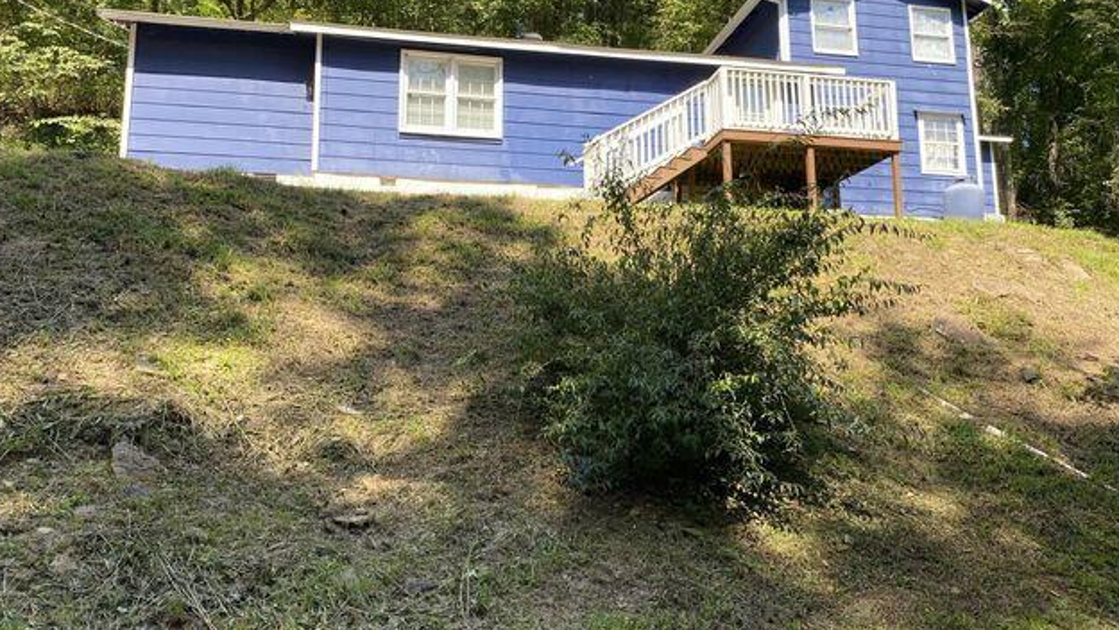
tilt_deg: +7.6
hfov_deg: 66.0
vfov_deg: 40.2
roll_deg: +0.9
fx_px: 861
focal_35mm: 29
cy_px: 290
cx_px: 551
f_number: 1.8
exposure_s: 1/522
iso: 32
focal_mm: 4.25
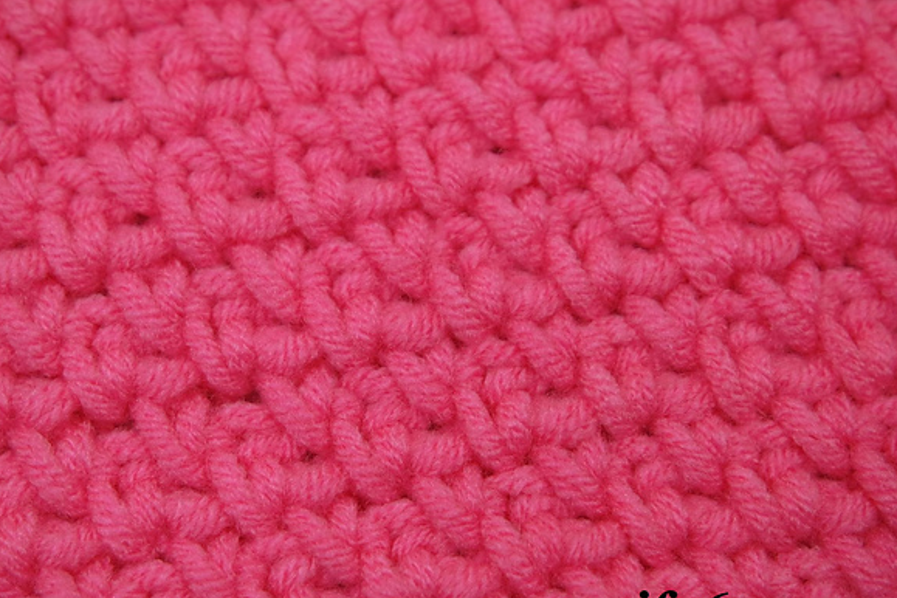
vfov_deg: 18.4
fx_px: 1844
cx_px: 412
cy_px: 314
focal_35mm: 74
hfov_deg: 27.3
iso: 200
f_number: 5.6
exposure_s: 1/80
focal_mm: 44
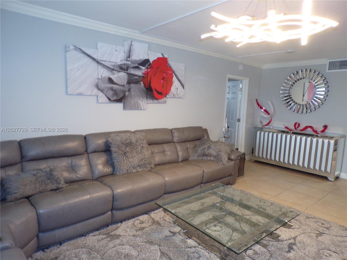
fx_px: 241
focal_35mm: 24
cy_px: 130
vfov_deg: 56.8
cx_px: 174
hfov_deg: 71.6
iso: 200
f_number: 3
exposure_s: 1/34
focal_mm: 4.3
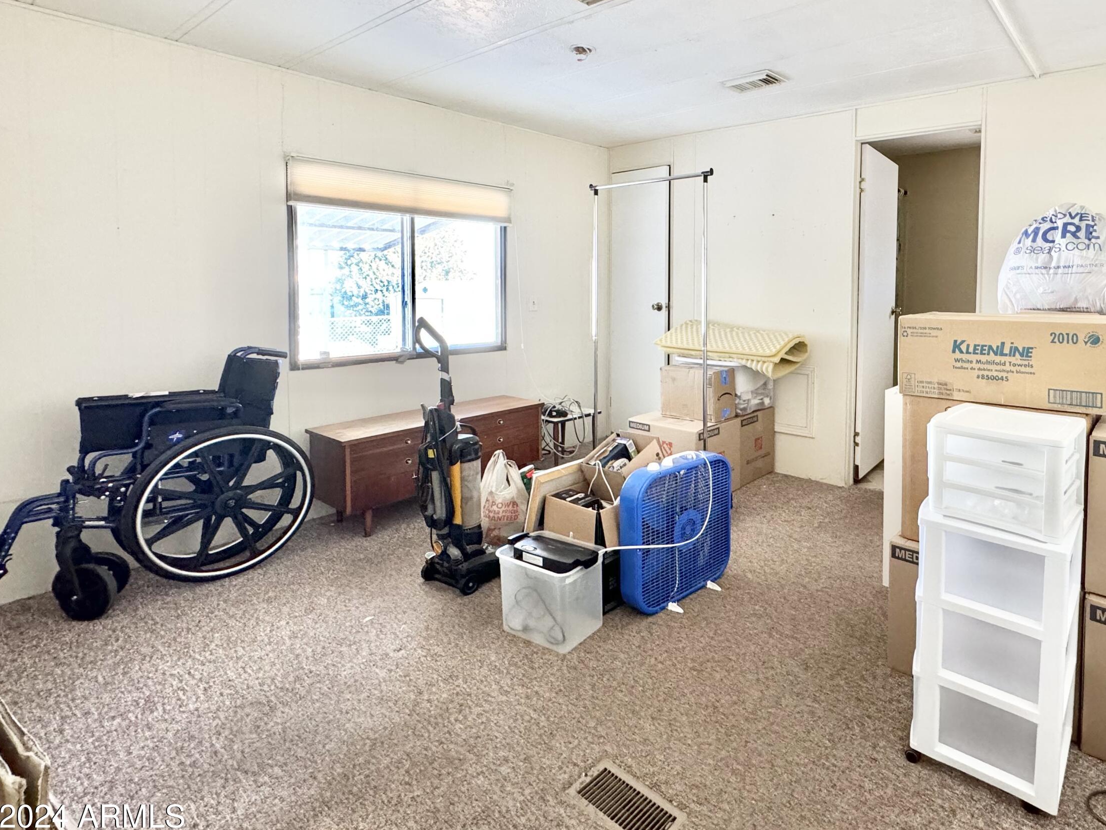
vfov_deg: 67.5
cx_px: 746
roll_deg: -0.5
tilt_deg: -2.5
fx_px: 607
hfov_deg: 81.5
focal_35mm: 19
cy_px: 305
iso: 320
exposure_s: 1/120
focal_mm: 2.22
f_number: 2.2
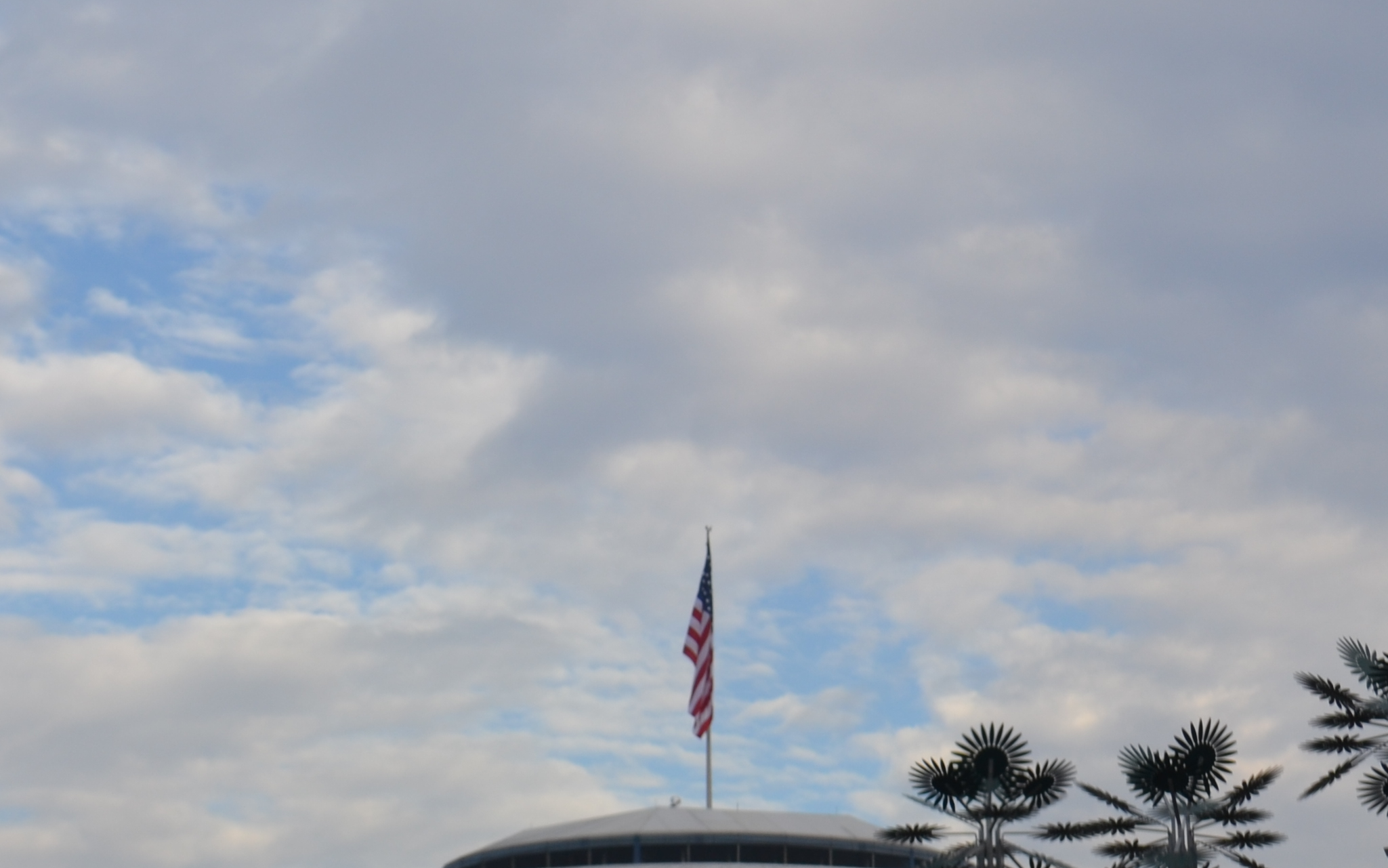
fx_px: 4161
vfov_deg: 11.9
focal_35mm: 110
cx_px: 417
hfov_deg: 18.9
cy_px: 719
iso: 100
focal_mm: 32
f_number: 7.1
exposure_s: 1/200
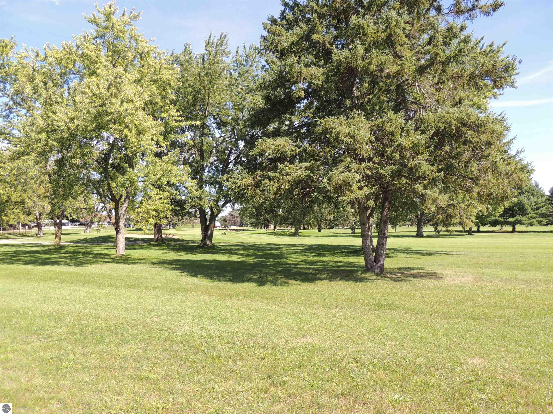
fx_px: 383
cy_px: 207
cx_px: 276
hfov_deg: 71.6
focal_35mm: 24
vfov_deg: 56.8
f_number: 3
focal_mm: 4.3
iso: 100
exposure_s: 1/400
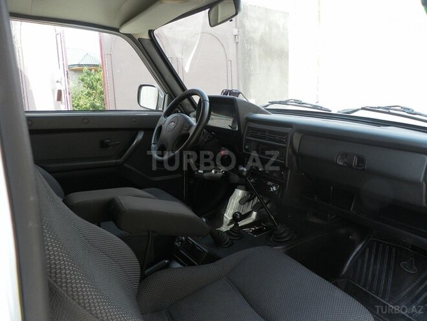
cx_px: 214
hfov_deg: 67.3
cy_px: 160
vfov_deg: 53.1
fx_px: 321
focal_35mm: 26
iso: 80
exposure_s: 1/125
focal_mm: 4.6
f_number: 2.8
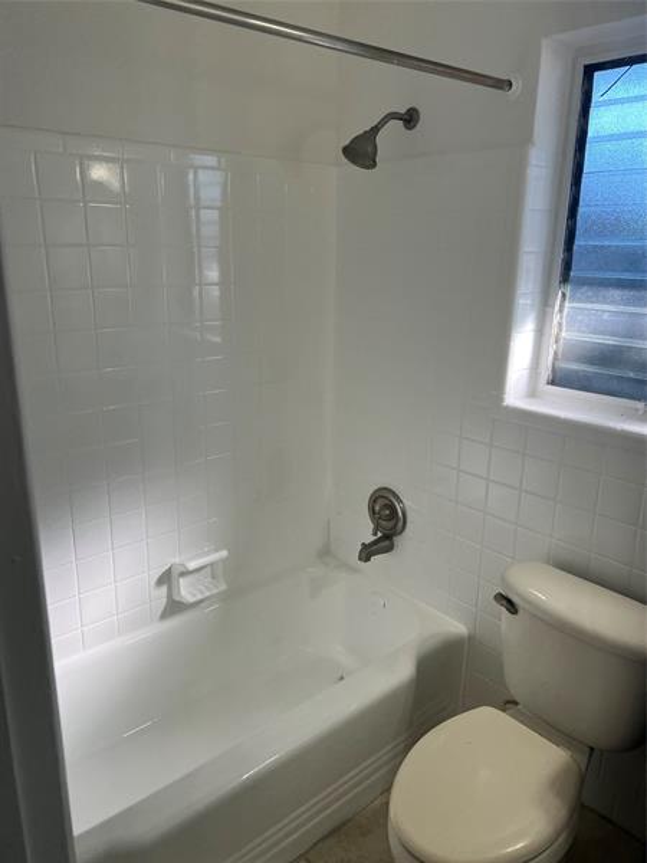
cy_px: 432
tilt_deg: -12.6
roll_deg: -0.5
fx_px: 648
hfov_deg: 53.1
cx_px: 324
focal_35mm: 26
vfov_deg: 67.3
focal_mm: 5.7
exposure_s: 1/148
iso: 32
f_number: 1.5
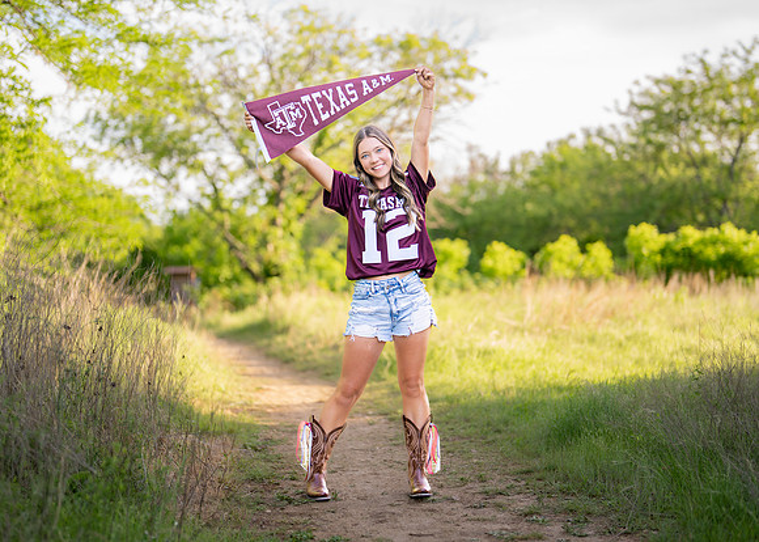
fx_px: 1382
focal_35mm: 64
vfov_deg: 22.2
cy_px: 275
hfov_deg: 30.7
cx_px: 375
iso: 200
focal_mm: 50
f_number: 1.2
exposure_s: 1/1250
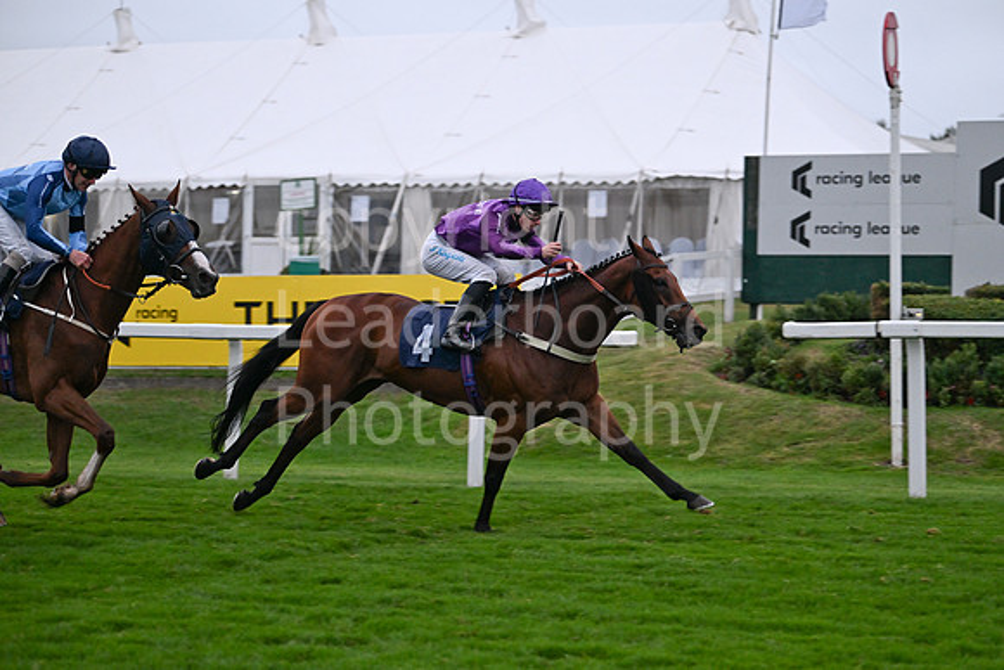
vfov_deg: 13.7
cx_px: 502
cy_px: 335
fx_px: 2789
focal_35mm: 100
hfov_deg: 20.4
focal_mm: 100
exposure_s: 1/640
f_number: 2.8
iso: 3200
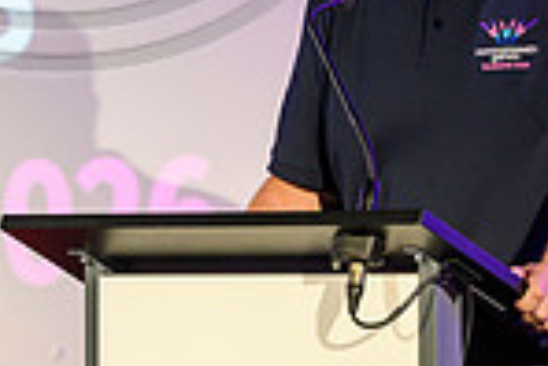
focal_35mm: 490
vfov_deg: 2.8
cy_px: -309
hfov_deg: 4.2
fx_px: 7466
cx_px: 56
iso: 2500
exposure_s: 1/640
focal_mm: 125
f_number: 2.8
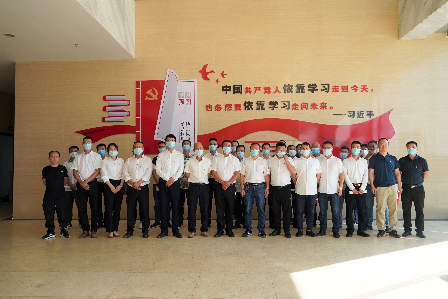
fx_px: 355
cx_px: 224
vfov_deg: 45.7
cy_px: 150
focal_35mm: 28
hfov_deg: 64.6
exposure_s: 1/160
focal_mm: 19
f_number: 4
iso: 100
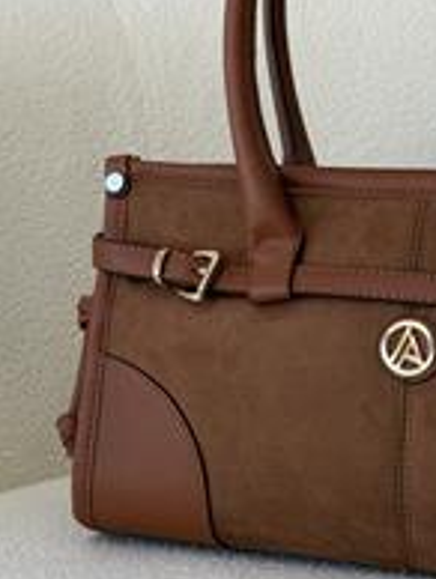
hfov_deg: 14.5
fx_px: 1709
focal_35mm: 102
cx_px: 125
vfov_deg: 19.0
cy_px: 79
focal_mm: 6.76
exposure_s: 1/566
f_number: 1.78
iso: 80
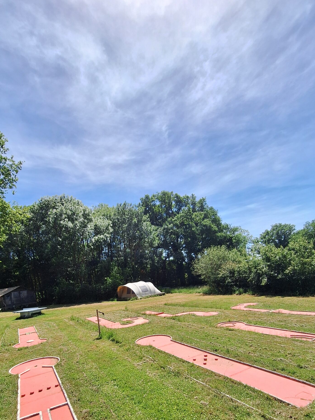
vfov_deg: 85.0
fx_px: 218
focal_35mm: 18
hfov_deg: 71.5
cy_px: 276
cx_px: 144
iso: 40
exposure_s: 1/2584
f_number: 2.2
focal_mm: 1.74
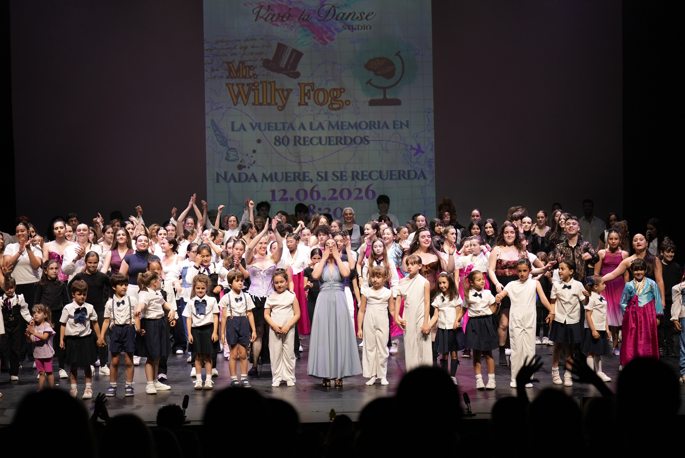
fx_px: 1333
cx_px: 342
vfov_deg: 19.5
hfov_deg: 28.8
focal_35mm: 70
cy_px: 229
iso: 1000
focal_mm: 70
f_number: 2.8
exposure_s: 1/200
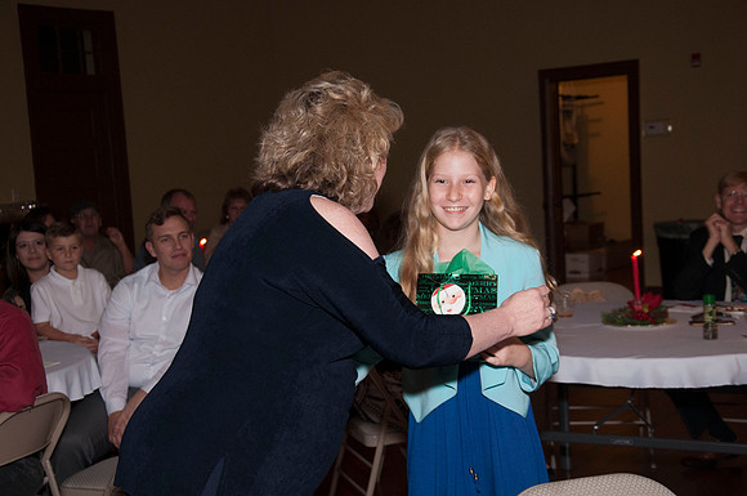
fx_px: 1243
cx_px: 374
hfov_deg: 33.4
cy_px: 248
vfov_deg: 22.6
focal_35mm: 60
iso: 800
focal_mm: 40
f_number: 5.6
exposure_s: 1/80
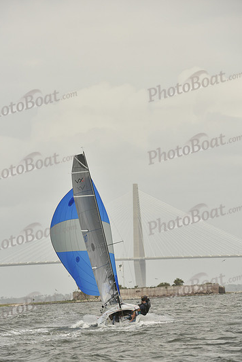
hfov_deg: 4.9
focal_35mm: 283
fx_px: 2850
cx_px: 113
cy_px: 192
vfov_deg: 7.3
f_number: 8
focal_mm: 260
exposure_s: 1/1250
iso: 320
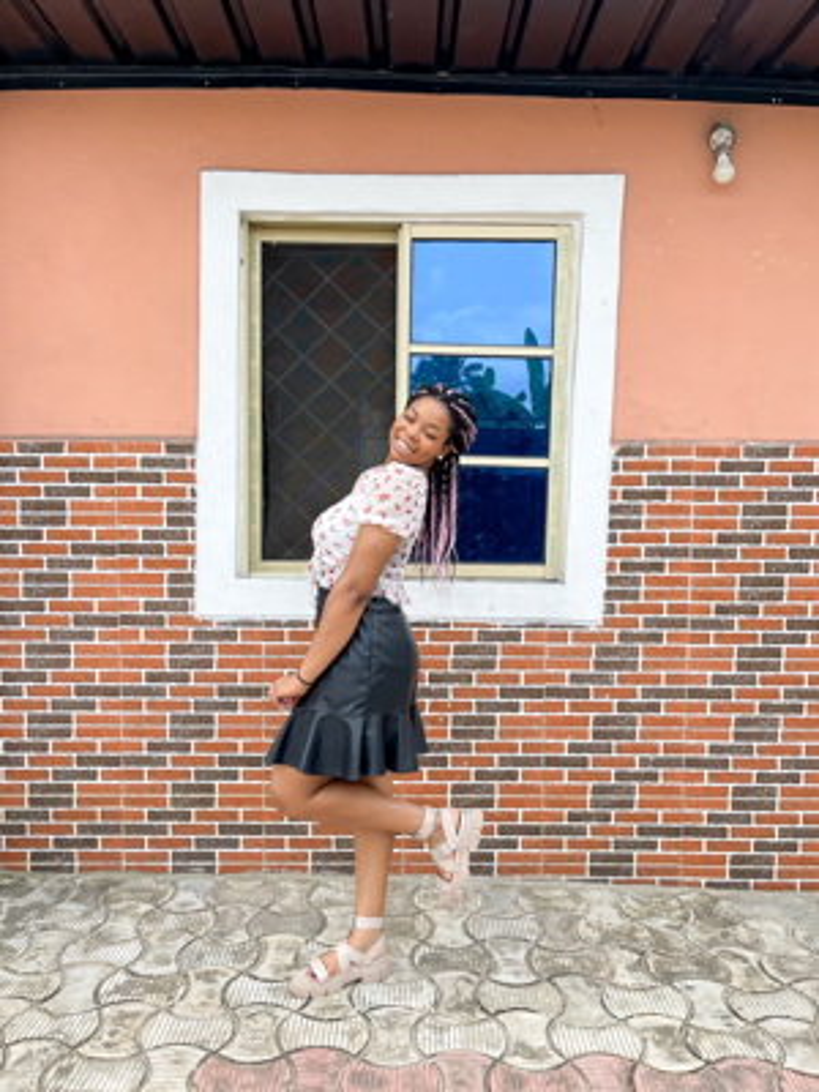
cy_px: 546
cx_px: 410
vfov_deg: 67.3
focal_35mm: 26
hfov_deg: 53.1
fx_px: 820
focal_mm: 5.1
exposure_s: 1/1800
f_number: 1.6
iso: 50
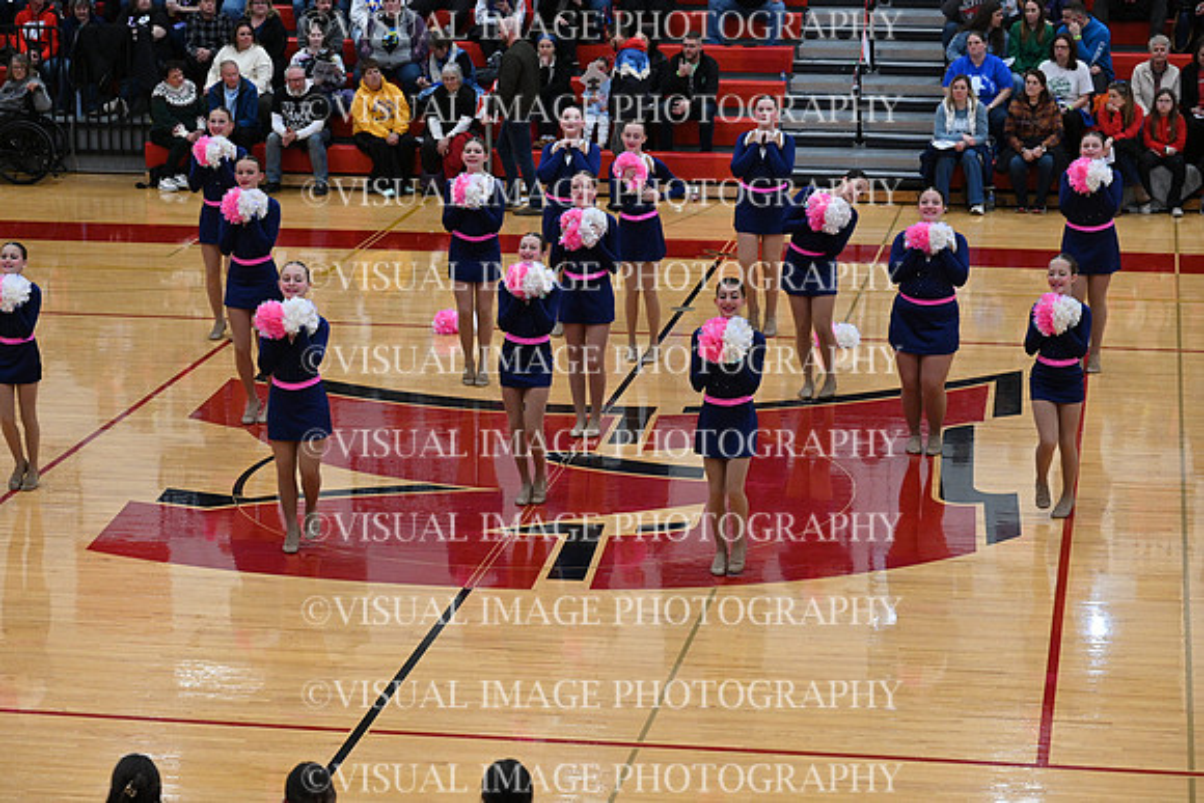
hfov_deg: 22.1
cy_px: 402
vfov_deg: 14.9
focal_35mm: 92
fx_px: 3077
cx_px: 602
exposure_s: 1/400
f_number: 4
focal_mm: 92
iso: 4000
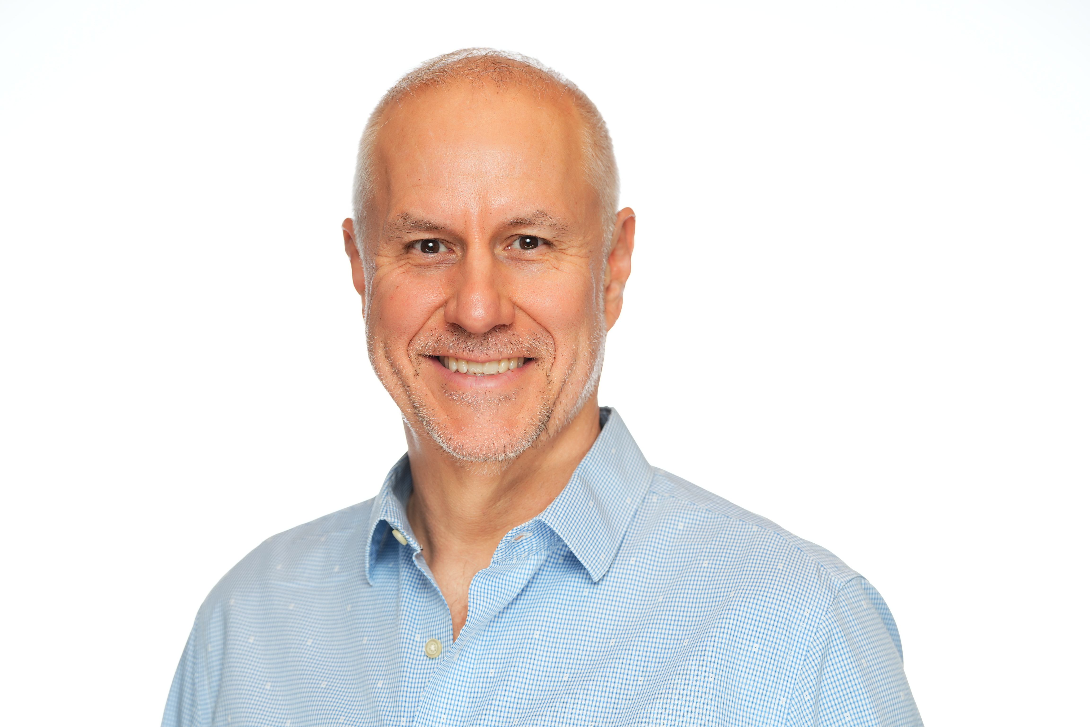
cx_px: 545
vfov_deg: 13.4
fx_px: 3088
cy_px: 364
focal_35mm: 102
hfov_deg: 20.0
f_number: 4
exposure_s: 1/125
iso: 200
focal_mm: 102
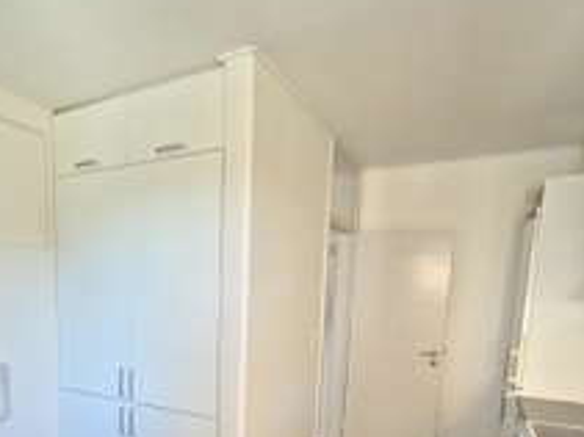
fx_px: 388
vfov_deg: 54.7
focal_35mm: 23
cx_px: 220
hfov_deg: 72.8
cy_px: 351
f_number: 2.2
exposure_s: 1/50
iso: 250
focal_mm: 2.2
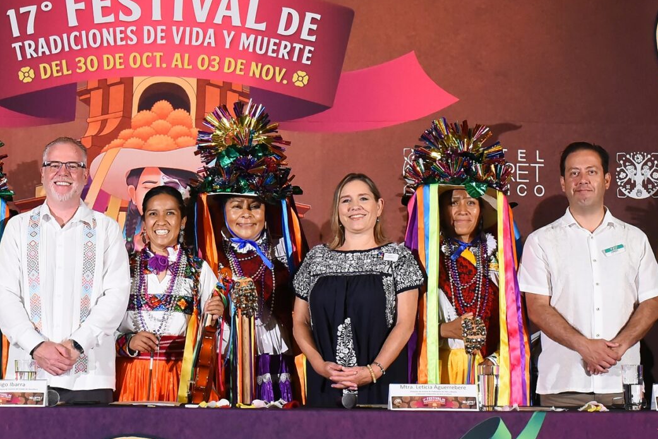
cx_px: 292
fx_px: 1572
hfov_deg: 23.6
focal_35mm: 86
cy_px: 138
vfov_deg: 15.9
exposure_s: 1/125
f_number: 5.6
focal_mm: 35
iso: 4000
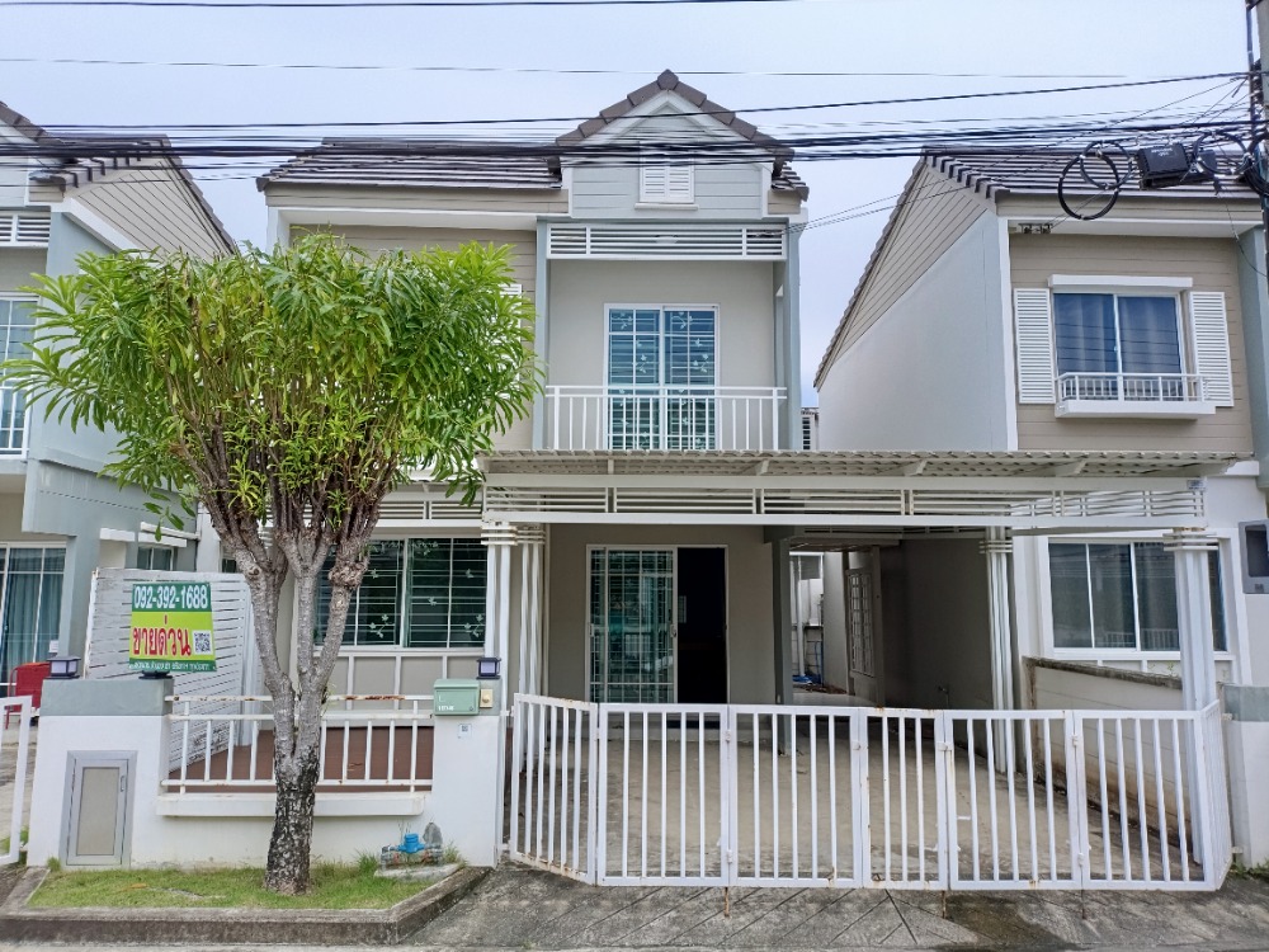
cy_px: 476
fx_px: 916
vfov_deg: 54.9
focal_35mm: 25
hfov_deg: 69.4
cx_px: 634
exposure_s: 1/189
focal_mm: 4.71
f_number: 1.7
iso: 50
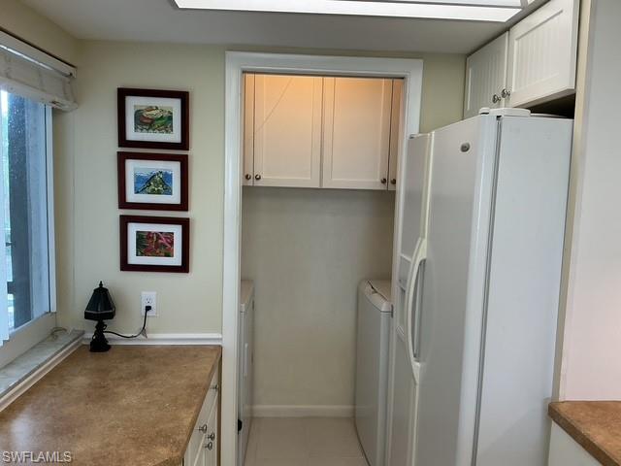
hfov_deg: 61.7
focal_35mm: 29
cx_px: 310
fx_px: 520
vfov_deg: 48.2
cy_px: 233
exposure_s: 1/60
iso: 50
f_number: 1.8
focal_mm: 3
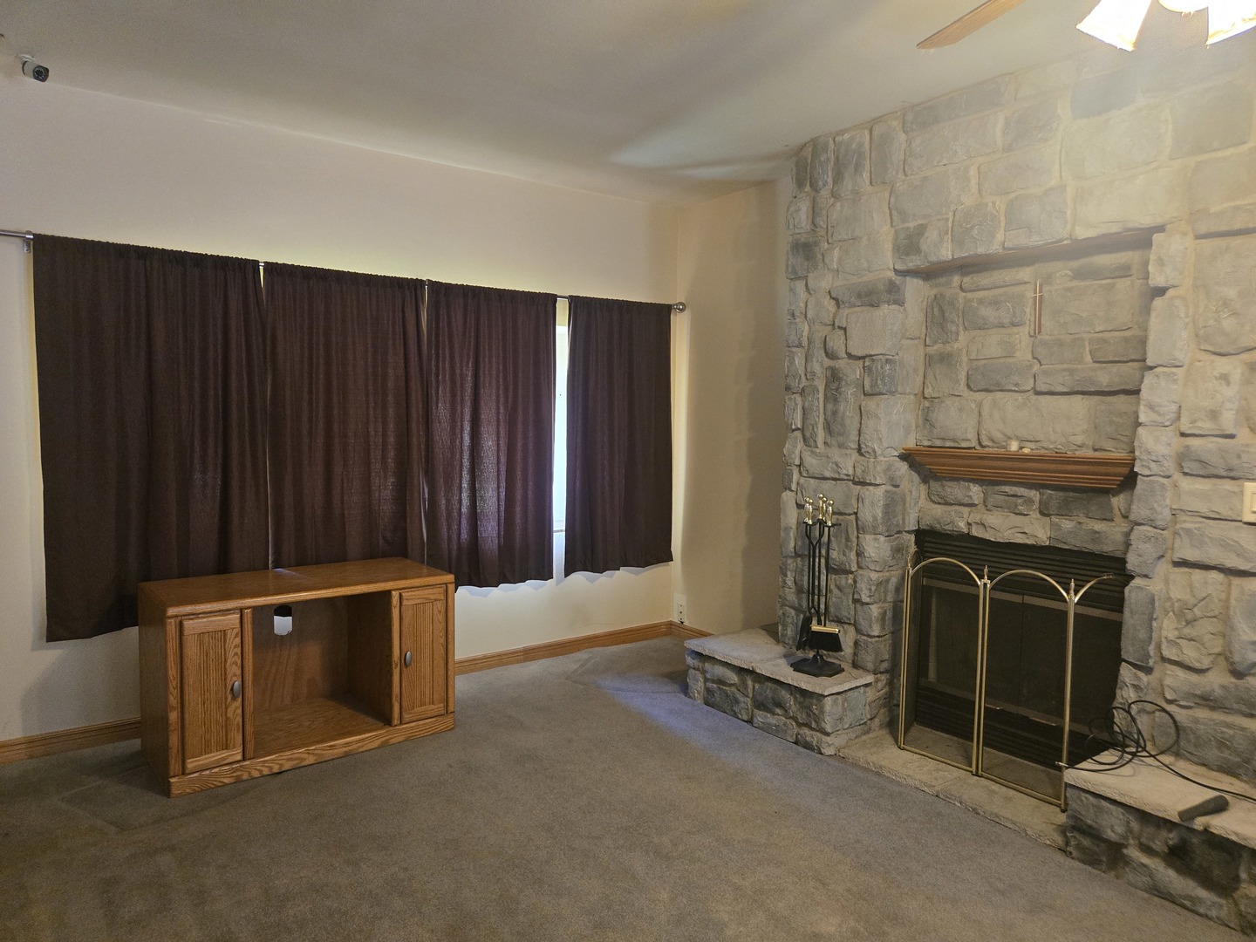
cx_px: 628
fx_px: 835
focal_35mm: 23
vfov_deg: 58.9
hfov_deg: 73.9
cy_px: 471
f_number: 1.8
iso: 640
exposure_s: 1/60
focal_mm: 5.4
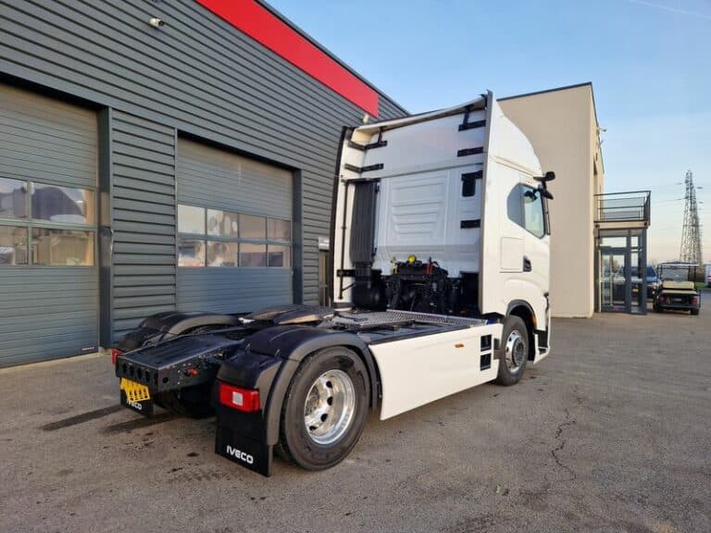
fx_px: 472
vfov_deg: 58.9
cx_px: 356
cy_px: 266
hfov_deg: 73.9
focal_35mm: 23
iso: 50
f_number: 1.8
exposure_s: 1/885
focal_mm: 5.4
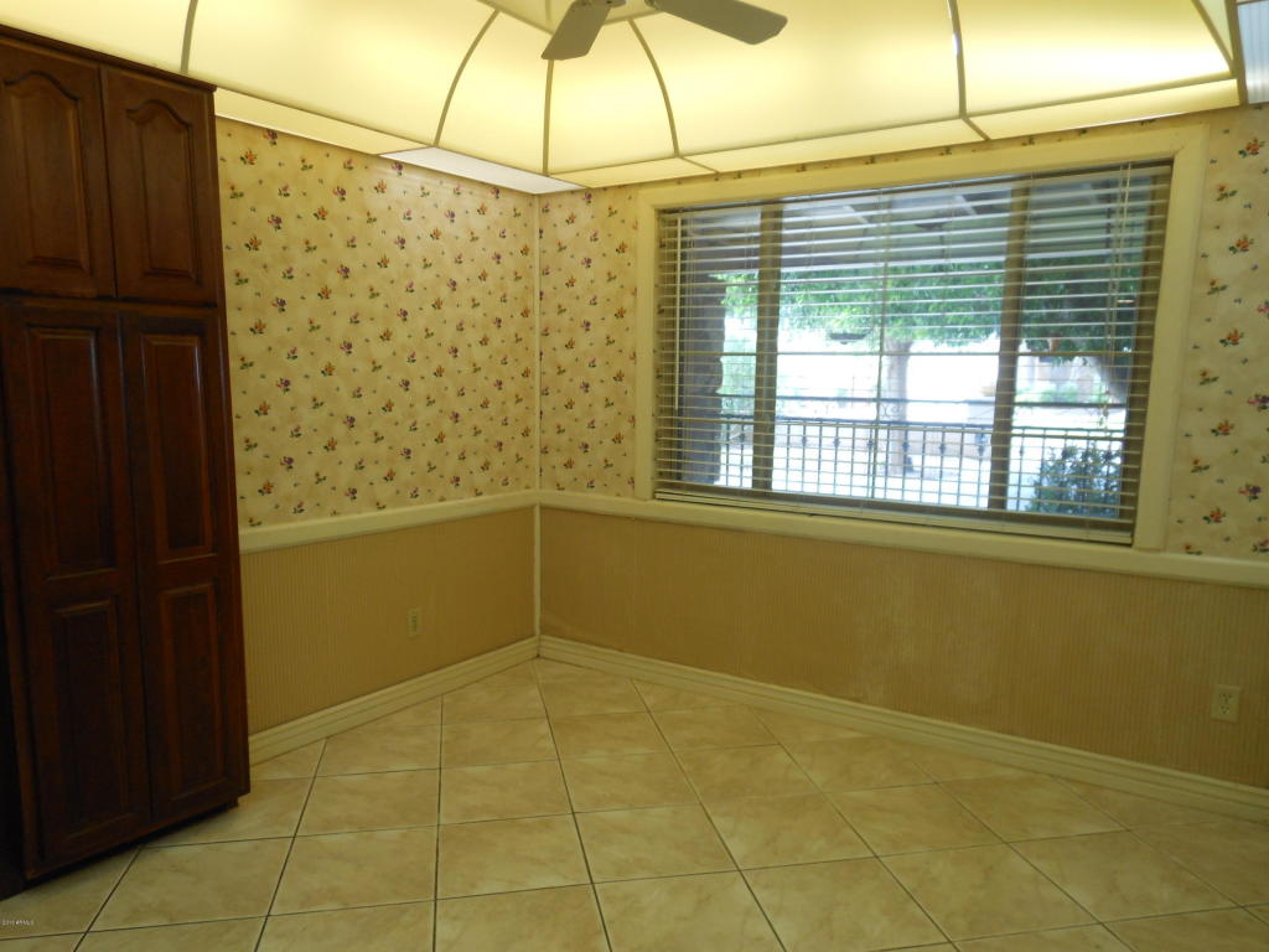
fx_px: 916
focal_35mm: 25
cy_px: 476
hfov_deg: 69.4
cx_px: 634
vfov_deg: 54.9
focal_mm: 4.5
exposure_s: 1/30
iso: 160
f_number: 3.2
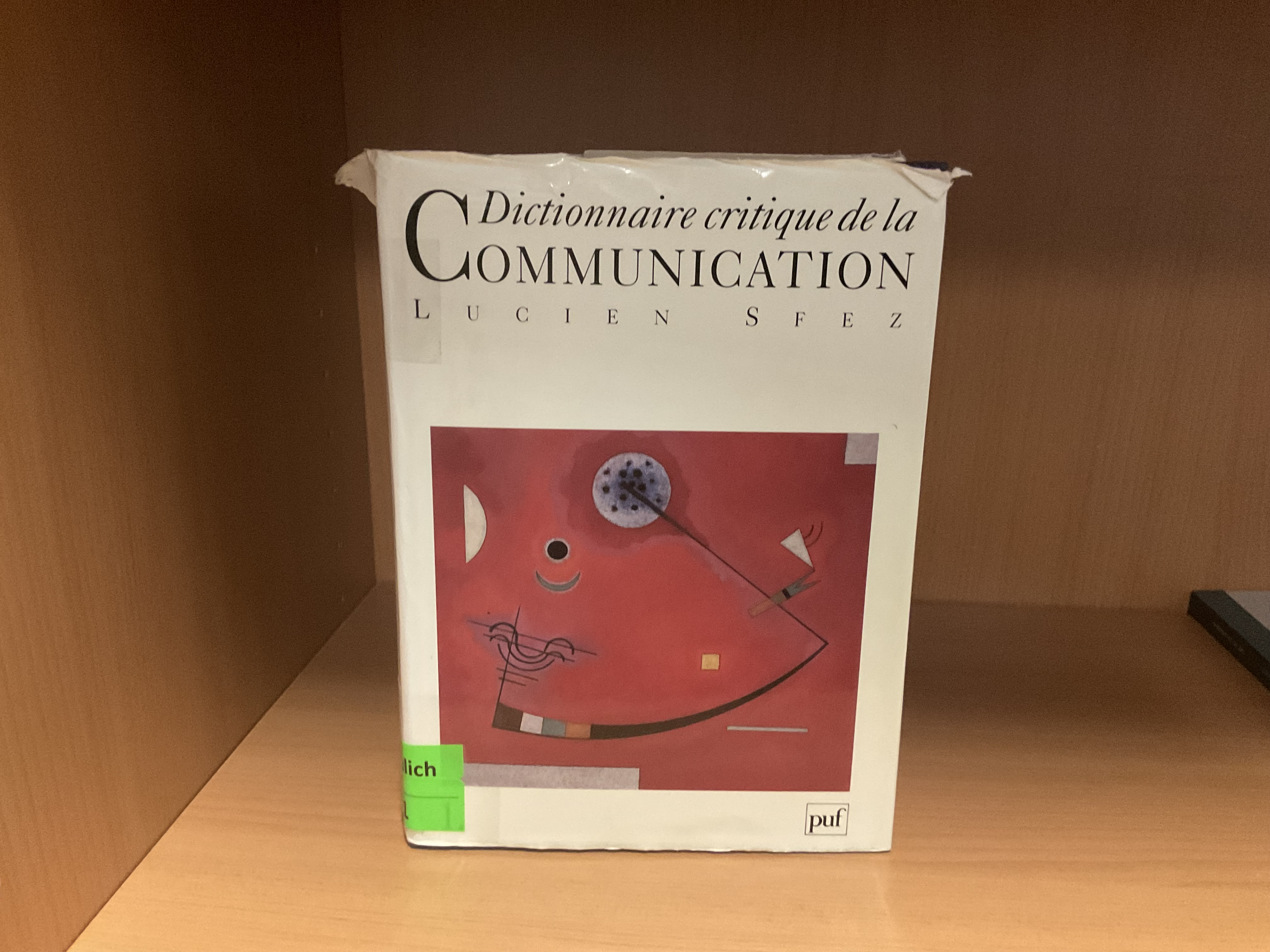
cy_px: 476
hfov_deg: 61.7
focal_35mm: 29
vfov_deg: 48.2
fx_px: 1064
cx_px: 635
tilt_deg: -16.5
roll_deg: -0.4
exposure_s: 1/25
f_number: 1.8
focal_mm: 3
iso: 400
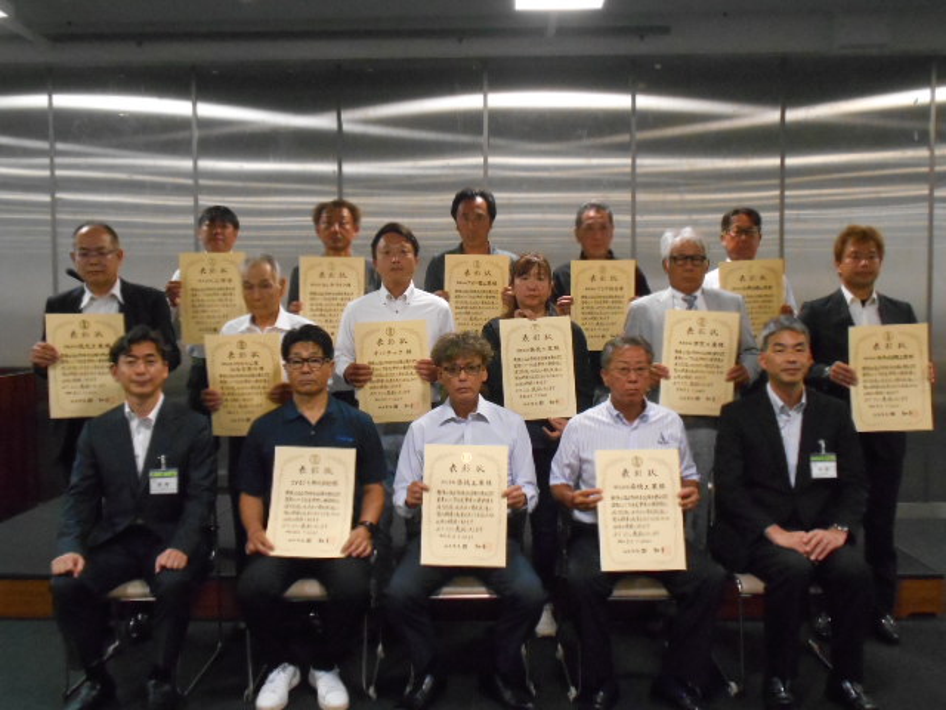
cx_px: 473
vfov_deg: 41.8
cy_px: 355
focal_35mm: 34
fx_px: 929
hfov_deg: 54.0
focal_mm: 5.8
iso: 800
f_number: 3.6
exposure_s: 1/60
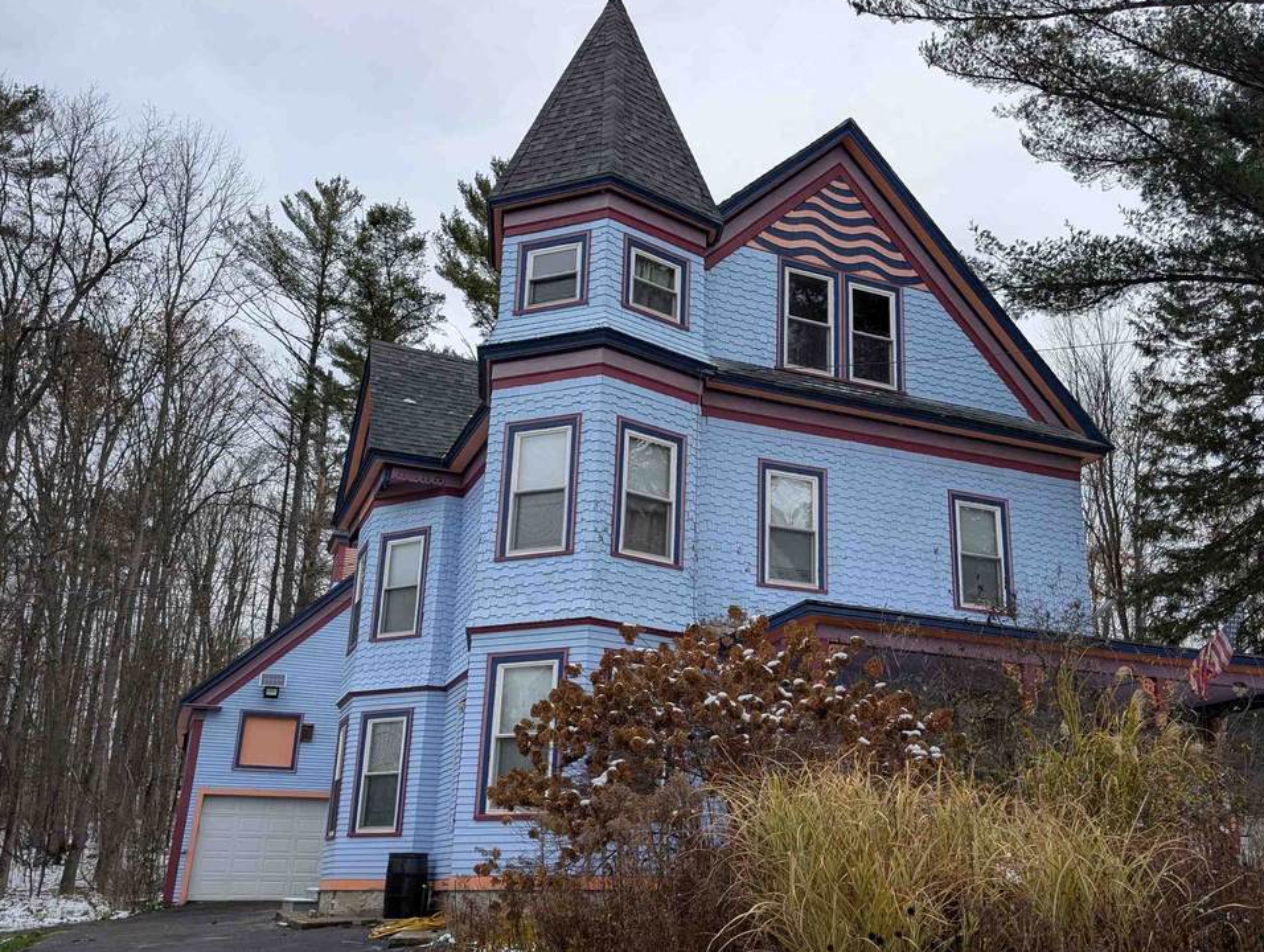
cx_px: 760
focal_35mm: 32
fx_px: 1170
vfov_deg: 44.3
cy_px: 489
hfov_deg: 56.3
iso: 22
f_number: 1.68
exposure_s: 1/136
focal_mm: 6.9
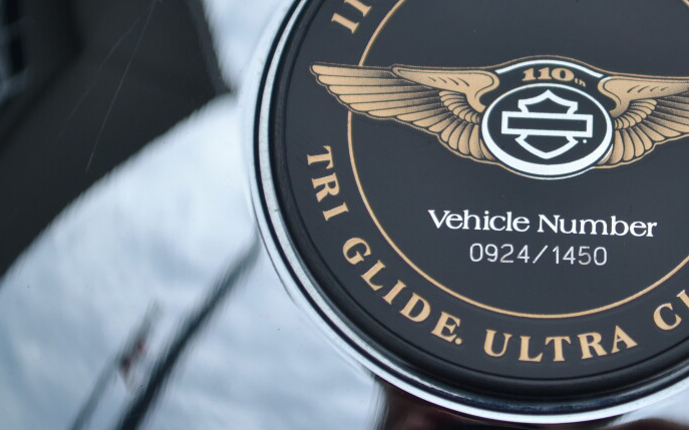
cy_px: 127
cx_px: 556
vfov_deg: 8.9
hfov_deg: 14.2
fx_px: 2758
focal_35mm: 147
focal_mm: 55
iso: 100
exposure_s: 1/200
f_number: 7.1
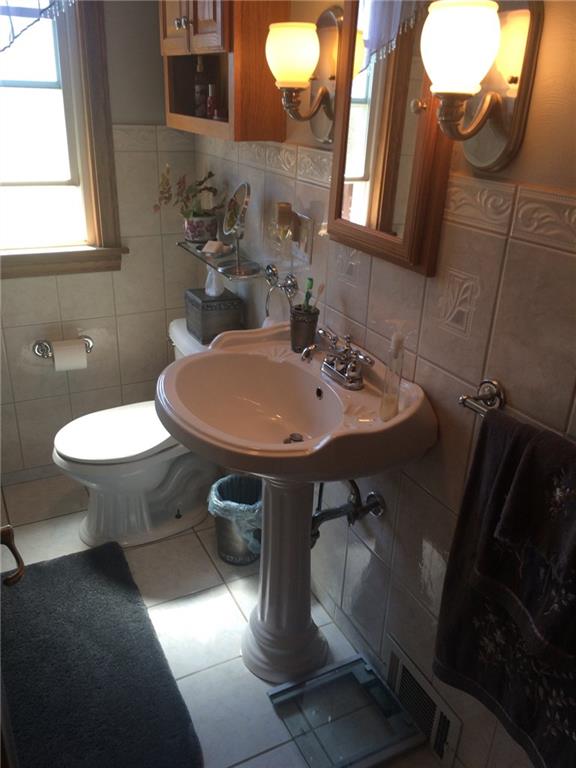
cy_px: 384
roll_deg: +0.5
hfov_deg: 48.2
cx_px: 288
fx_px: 643
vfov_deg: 61.7
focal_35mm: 29
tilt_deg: -24.4
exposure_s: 1/60
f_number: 2.2
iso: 40
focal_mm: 4.15
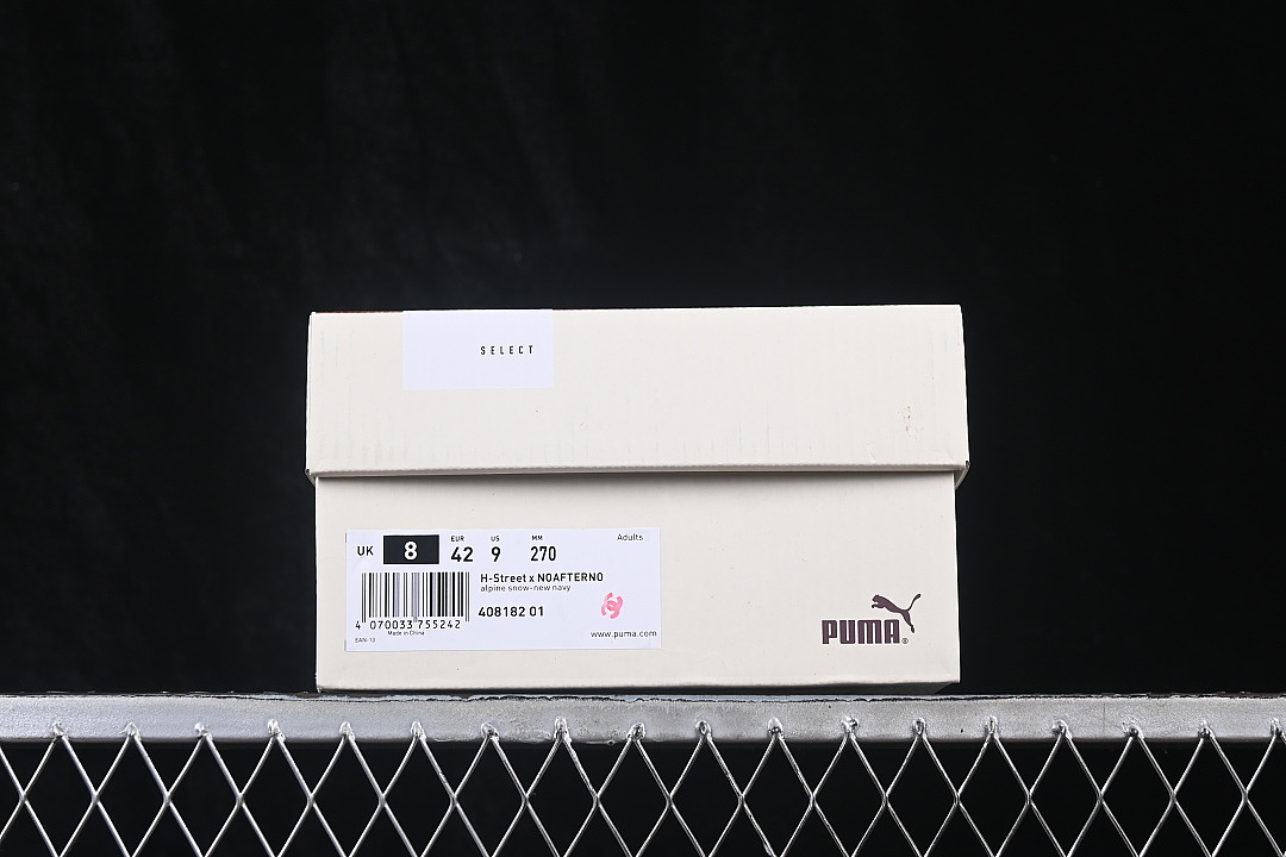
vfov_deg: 18.2
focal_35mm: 75
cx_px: 643
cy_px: 428
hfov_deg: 27.0
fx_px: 2679
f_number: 8
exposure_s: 1/80
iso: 160
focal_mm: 50
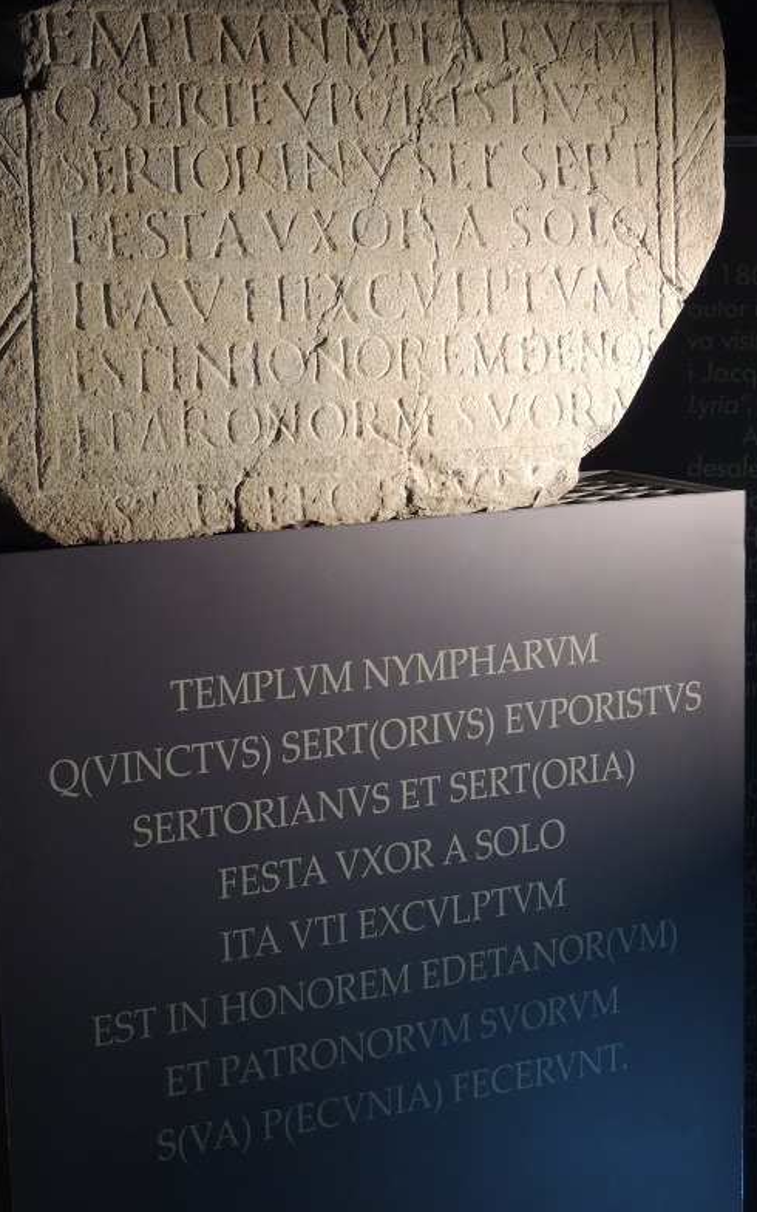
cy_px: 583
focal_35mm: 82
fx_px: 2707
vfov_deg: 25.2
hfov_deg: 15.9
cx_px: 368
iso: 400
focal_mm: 12.4
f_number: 3.9
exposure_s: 1/25
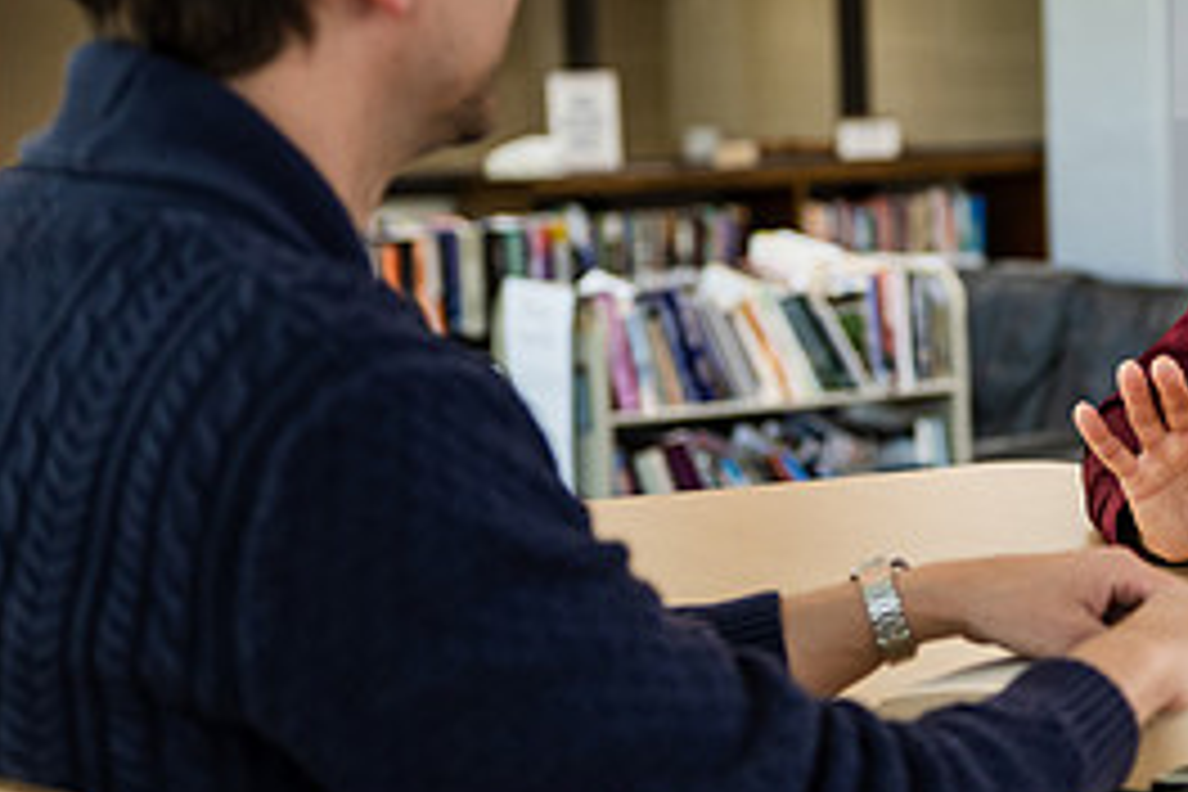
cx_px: 1040
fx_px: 3630
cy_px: 286
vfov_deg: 12.4
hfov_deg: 18.3
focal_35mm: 110
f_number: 2.8
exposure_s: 1/200
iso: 640
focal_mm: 50
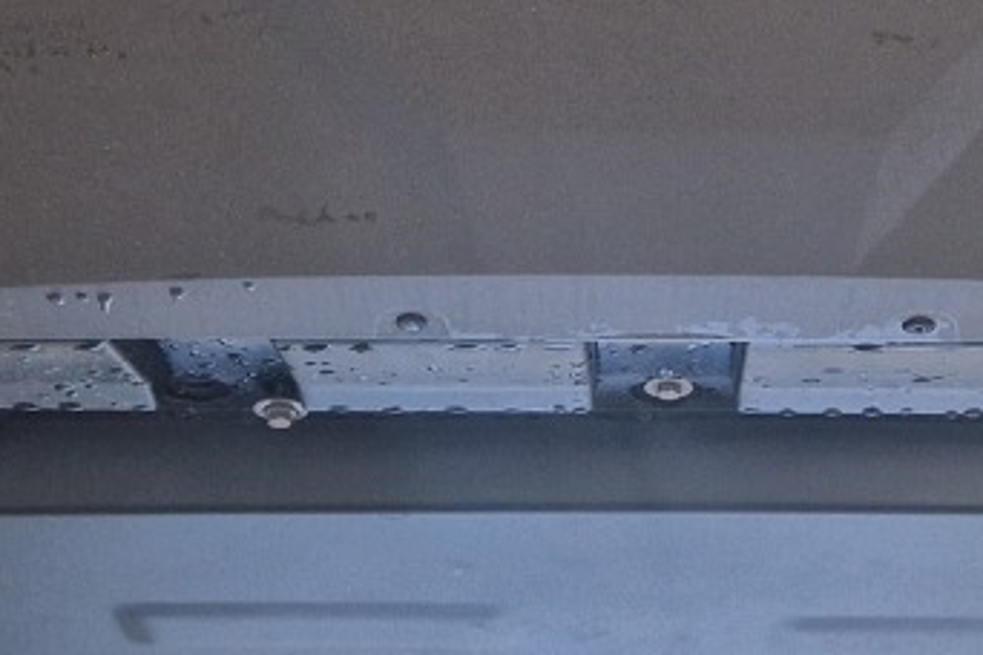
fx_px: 2293
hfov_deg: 24.0
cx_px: 707
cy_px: 17
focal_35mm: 84
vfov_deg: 16.0
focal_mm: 5.4
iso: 500
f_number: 1.8
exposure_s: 1/50
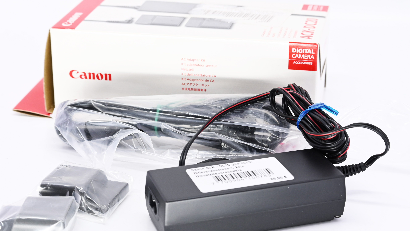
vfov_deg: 13.6
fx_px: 968
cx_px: 205
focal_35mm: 89
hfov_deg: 23.9
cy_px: 131
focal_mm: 56
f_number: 9
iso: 500
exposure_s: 1/160
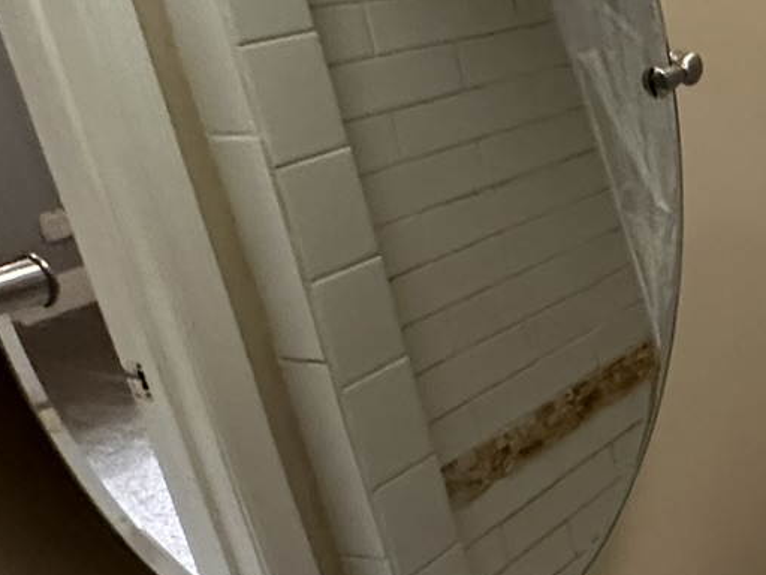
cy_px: 310
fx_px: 1239
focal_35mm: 56
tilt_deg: -22.5
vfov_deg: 26.1
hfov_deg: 26.2
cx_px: 1116
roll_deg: -0.7
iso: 640
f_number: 2.2
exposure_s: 1/60
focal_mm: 2.22
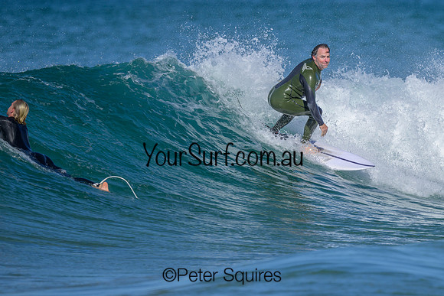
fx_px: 13482
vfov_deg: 1.3
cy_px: 133
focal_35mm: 1093
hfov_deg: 1.9
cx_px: 303
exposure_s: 1/2000
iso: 200
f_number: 6.3
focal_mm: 800
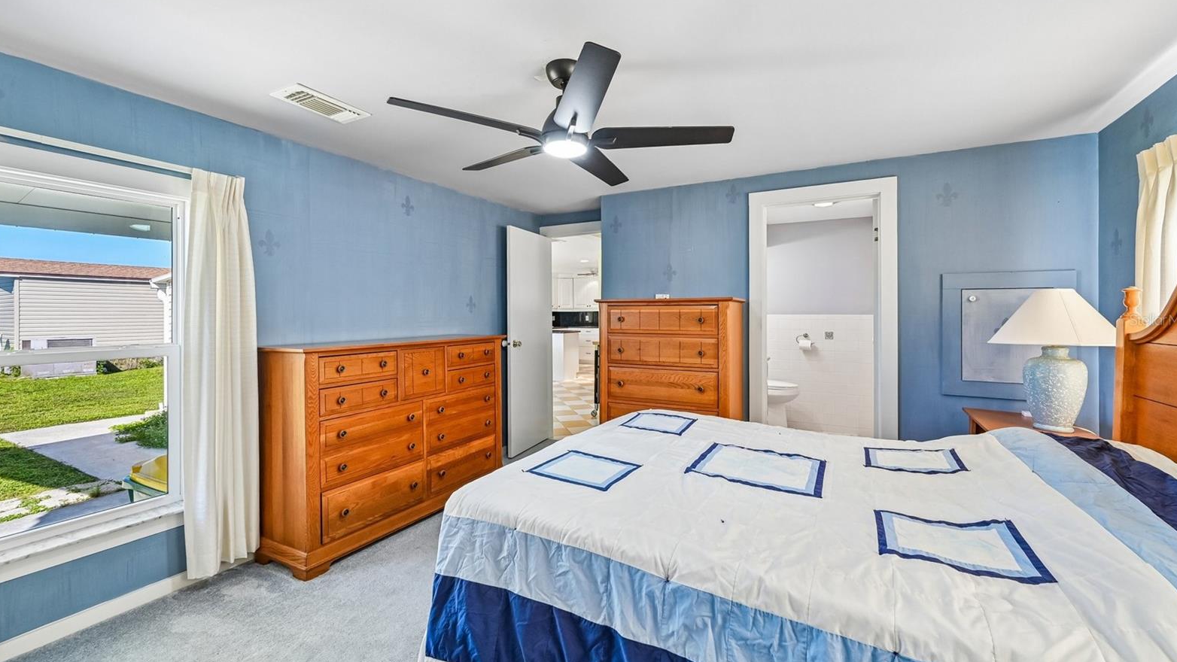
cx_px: 595
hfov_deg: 103.0
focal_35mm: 15
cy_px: 320
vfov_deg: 70.5
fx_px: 468
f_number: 8
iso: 400
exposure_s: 1/60
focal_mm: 14
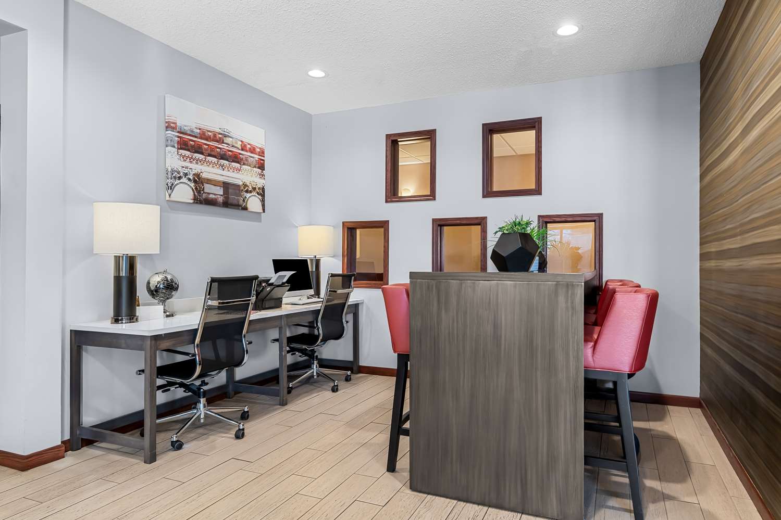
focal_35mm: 21
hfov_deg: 81.2
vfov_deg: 59.5
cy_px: 260
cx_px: 390
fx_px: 456
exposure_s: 1/2
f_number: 6.3
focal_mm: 21
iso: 320
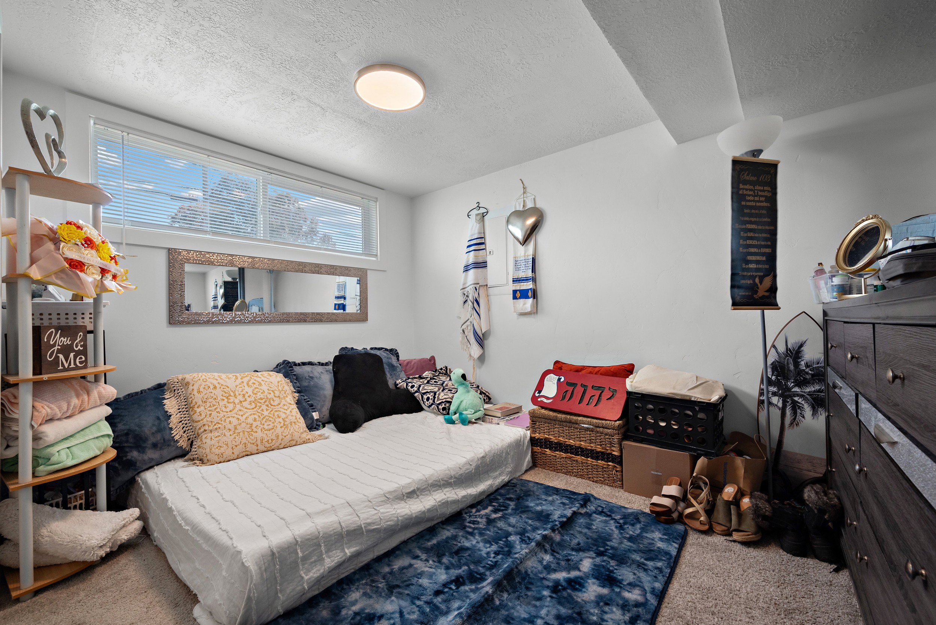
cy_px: 312
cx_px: 468
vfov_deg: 81.3
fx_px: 364
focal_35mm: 14
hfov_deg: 104.2
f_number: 8
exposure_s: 1/6
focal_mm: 14
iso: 500
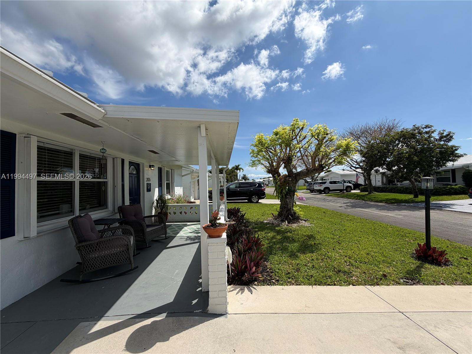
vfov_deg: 85.7
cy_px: 177
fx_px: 191
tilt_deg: +1.5
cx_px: 236
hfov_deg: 102.1
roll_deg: +2.3
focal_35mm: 14
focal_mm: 2.22
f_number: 2.2
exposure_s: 1/1285
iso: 20
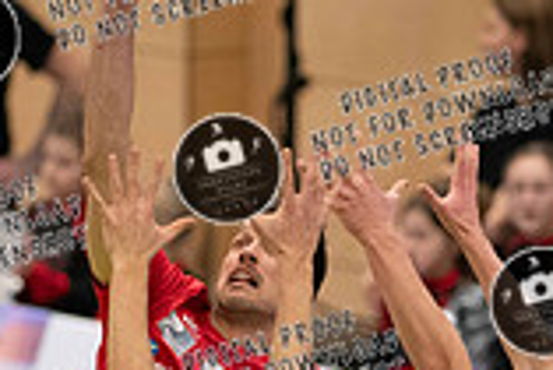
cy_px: 344
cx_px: 299
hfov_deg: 1.9
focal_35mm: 1111
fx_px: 17082
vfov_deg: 1.2
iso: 2200
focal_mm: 300
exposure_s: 1/1000
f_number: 3.2
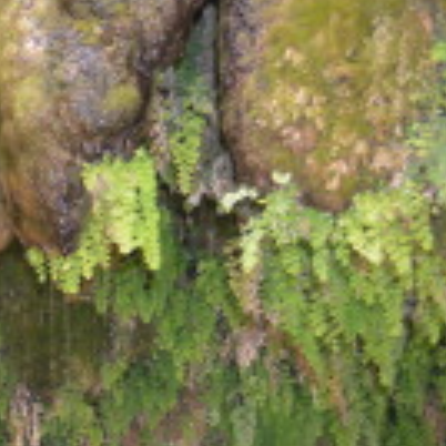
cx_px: -343
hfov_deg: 13.7
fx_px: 1662
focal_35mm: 114
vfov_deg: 15.0
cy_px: 449
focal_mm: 24
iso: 800
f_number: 4
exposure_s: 1/60
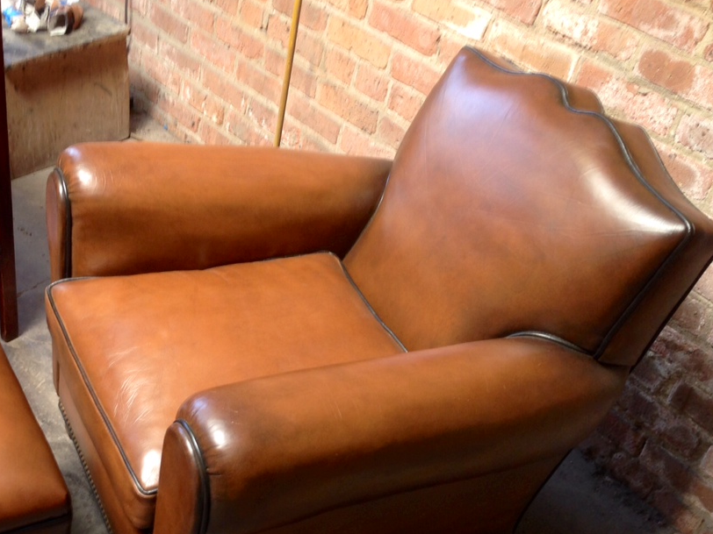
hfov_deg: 36.0
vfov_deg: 27.8
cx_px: 180
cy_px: 367
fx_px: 1071
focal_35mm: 52
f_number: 2.4
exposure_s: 1/20
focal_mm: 4.12
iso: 50
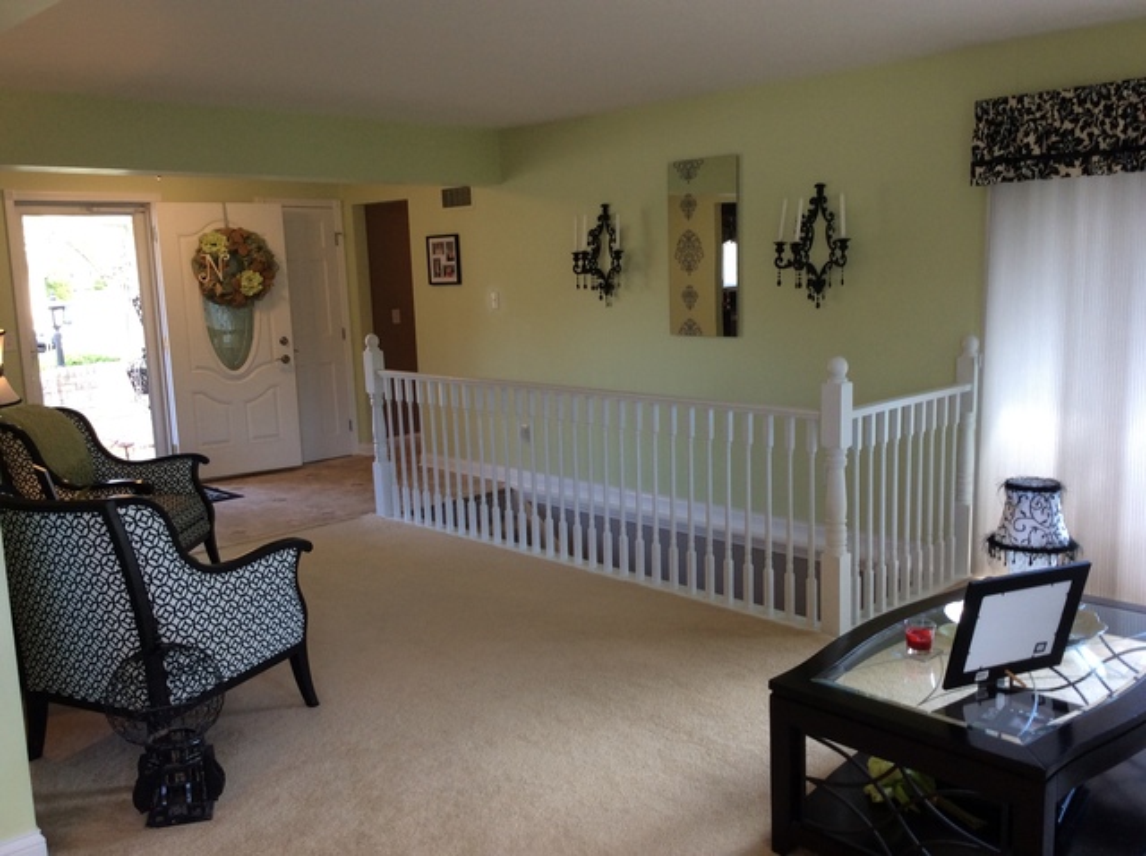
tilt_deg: -9.9
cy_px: 428
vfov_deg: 44.1
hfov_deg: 56.9
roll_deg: +2.2
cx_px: 573
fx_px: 1058
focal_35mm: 32
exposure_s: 1/24
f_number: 2.4
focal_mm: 3.3
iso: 40
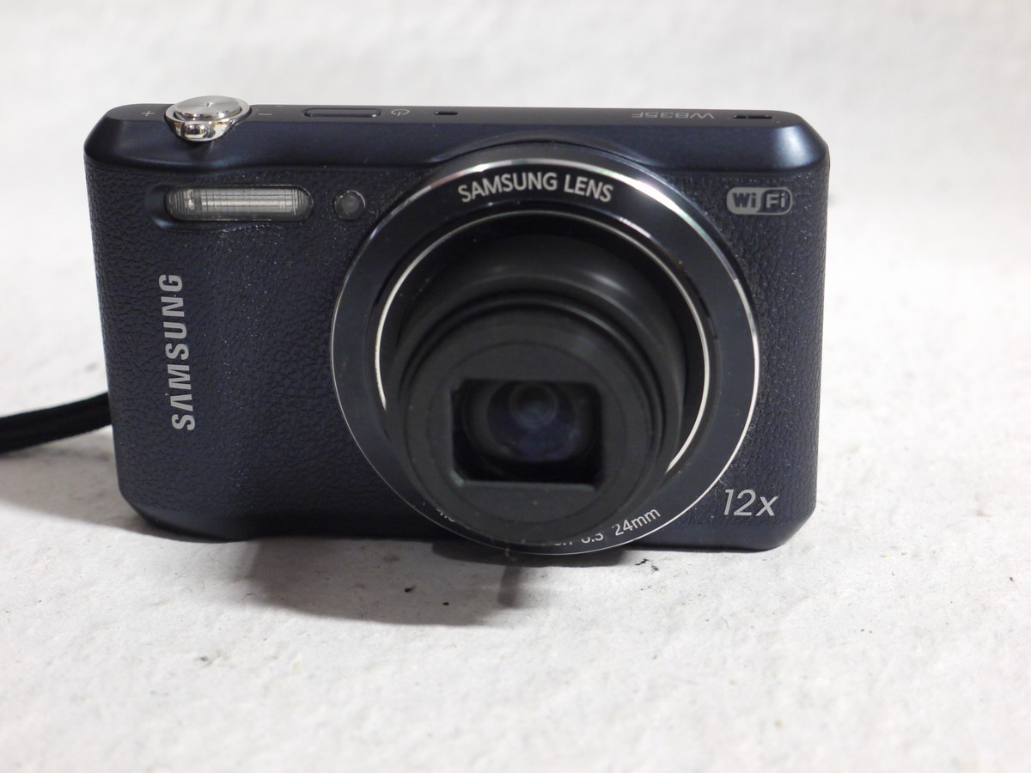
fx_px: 2144
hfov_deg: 27.0
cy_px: 386
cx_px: 516
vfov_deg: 20.4
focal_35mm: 72
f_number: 5.5
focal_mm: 36
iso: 800
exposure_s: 1/10
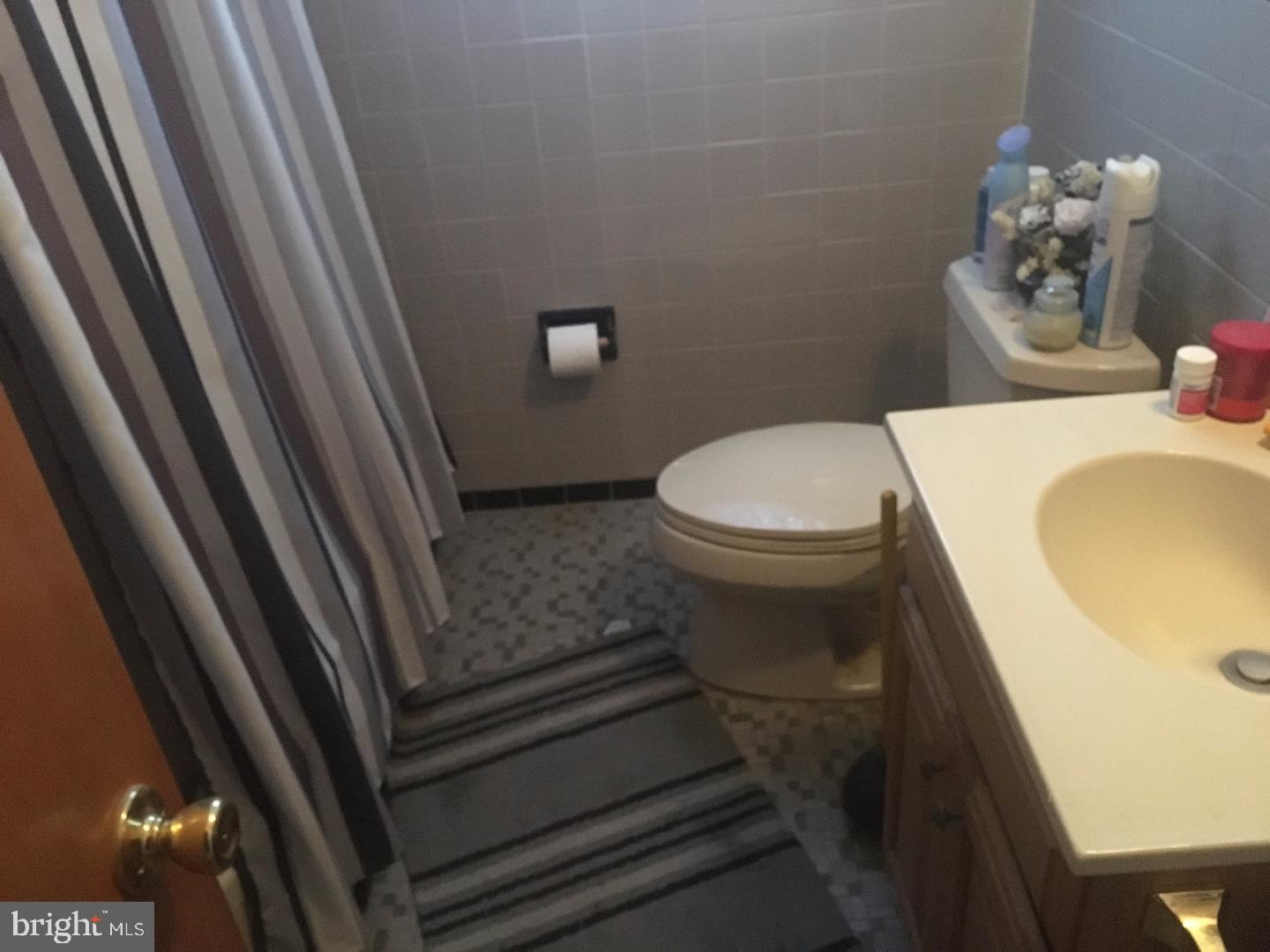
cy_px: 476
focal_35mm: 29
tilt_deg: -29.7
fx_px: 1064
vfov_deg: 48.2
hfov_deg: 61.7
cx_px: 635
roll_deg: +5.6
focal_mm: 4.15
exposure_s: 1/15
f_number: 2.2
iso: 400
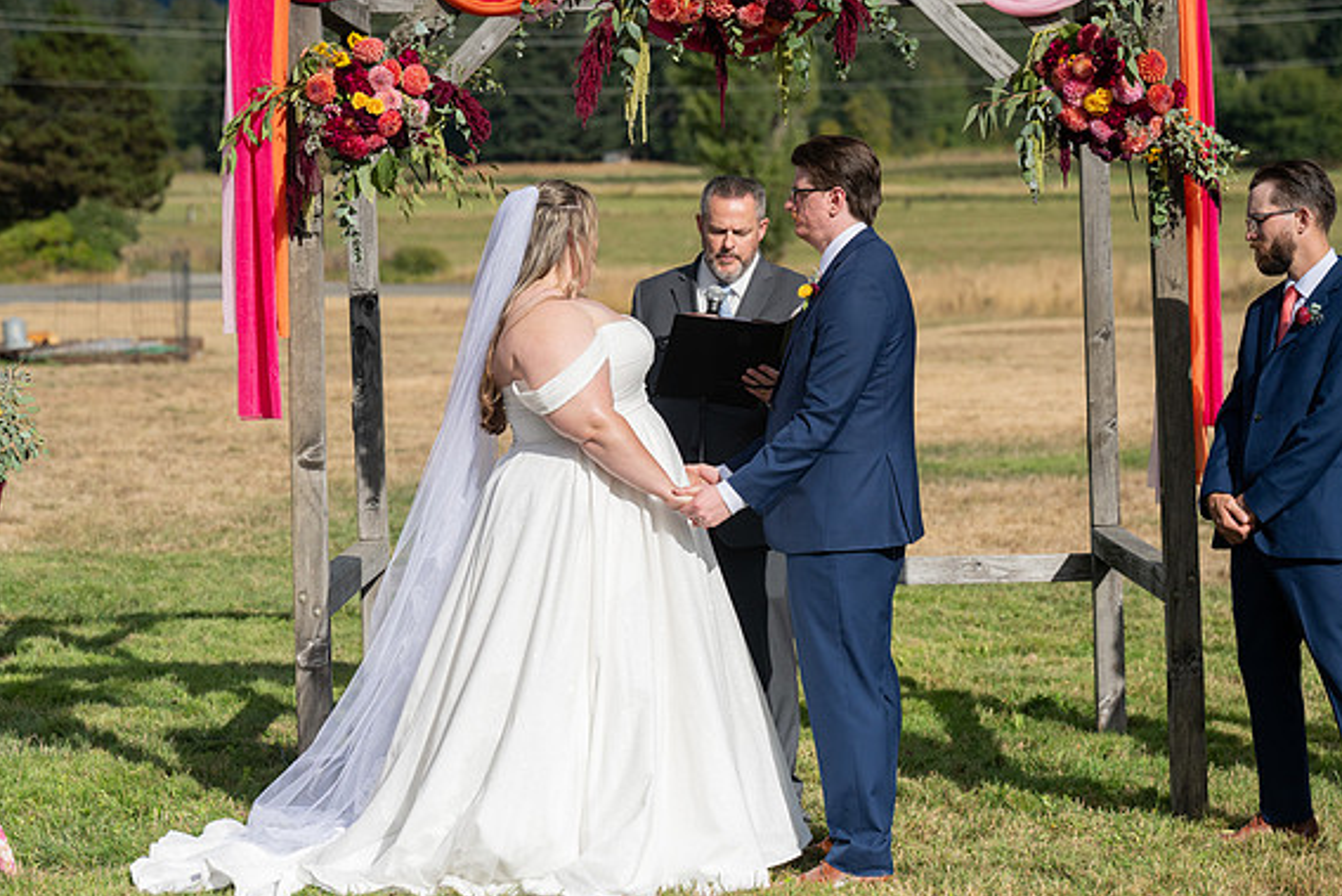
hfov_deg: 21.0
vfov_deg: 14.1
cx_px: 664
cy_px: 453
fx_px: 3617
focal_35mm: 97
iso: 400
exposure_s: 1/8000
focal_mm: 95
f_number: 4.5
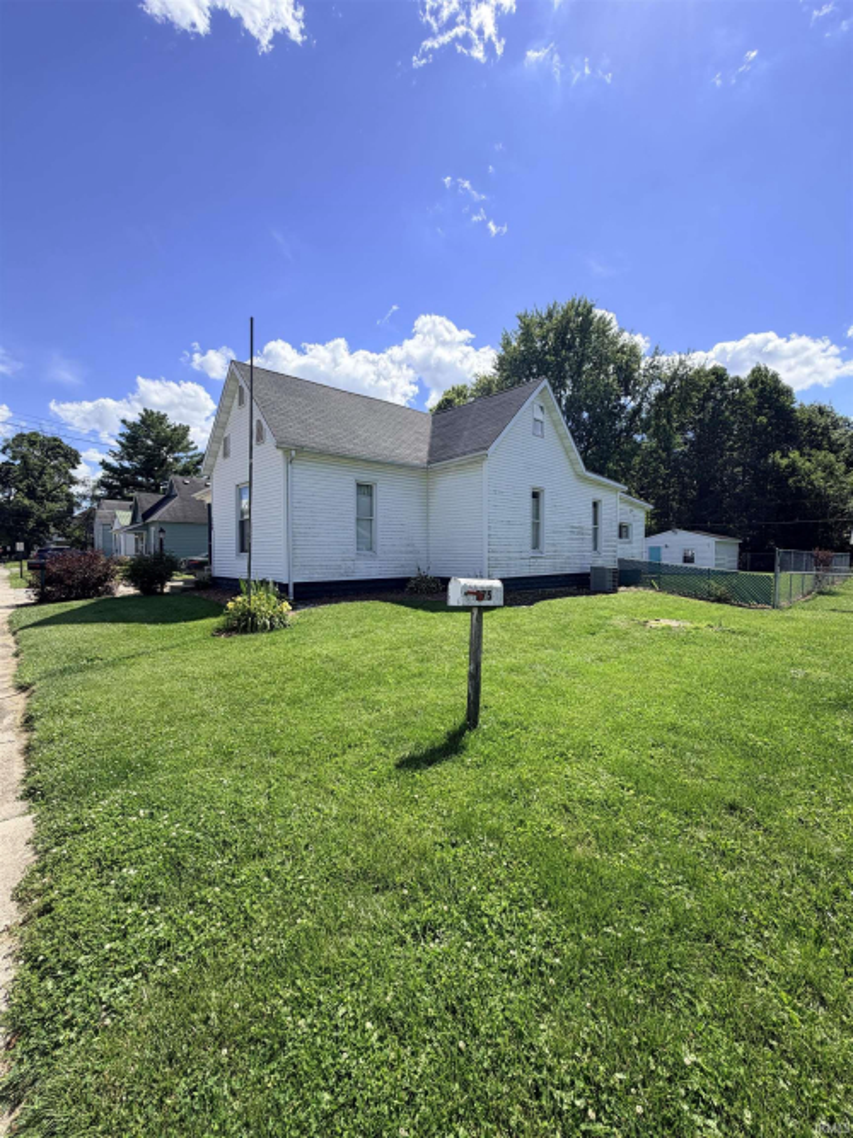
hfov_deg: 85.7
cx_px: 426
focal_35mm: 14
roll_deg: +0.1
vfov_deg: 102.1
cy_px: 569
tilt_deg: -2.2
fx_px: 460
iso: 25
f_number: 2.2
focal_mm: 2.22
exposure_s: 1/830
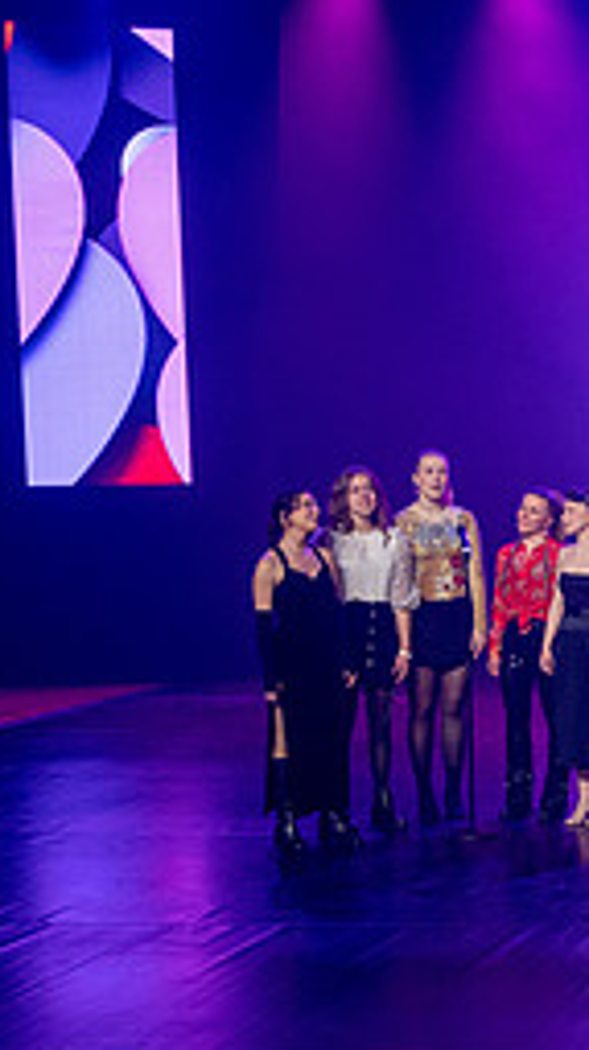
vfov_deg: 26.8
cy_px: 627
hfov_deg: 13.4
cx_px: 1133
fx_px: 2199
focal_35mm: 79
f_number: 2.8
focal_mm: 32
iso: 2000
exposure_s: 1/160
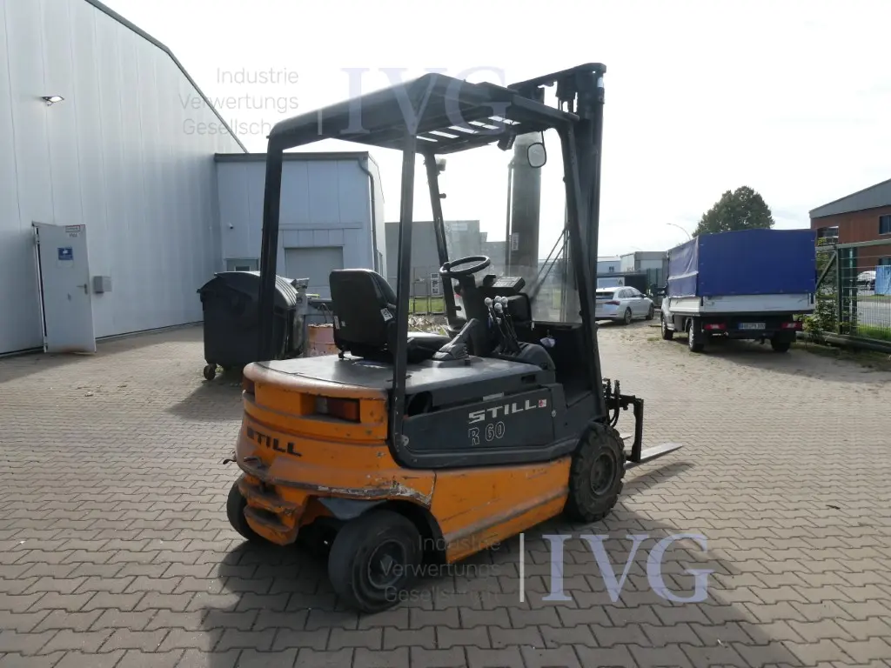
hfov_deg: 71.6
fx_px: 618
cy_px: 334
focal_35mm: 24
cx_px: 446
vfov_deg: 56.8
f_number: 3.3
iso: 80
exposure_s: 1/800
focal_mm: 4.3
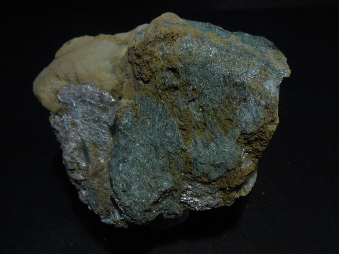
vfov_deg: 53.1
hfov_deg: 67.3
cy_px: 127
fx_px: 255
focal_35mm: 26
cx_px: 170
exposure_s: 1/30
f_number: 3.5
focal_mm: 4.6
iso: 400
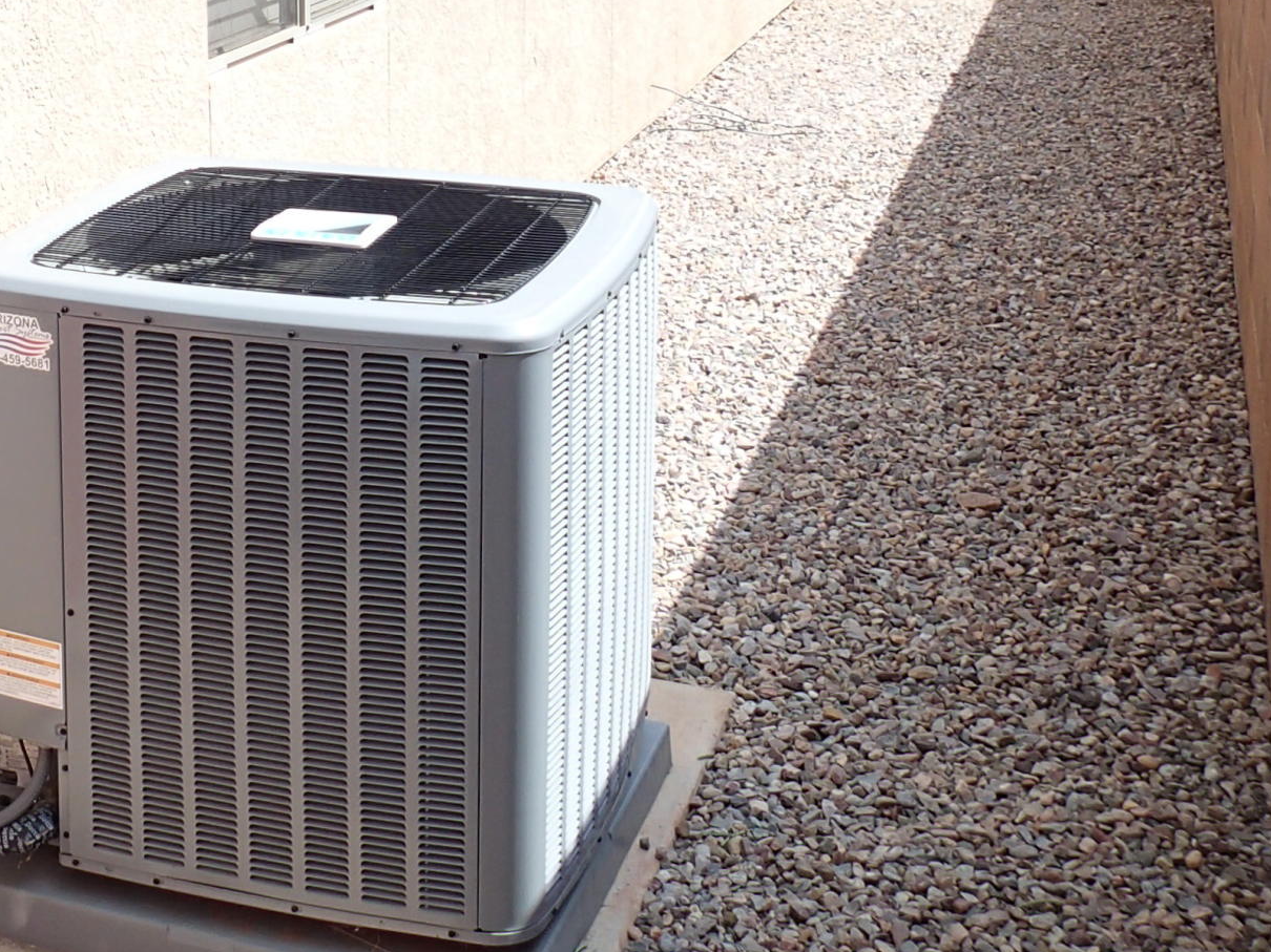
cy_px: 111
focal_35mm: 62
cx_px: 95
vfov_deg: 23.1
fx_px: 2276
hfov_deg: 29.7
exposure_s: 1/640
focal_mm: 4.5
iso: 100
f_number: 2.8
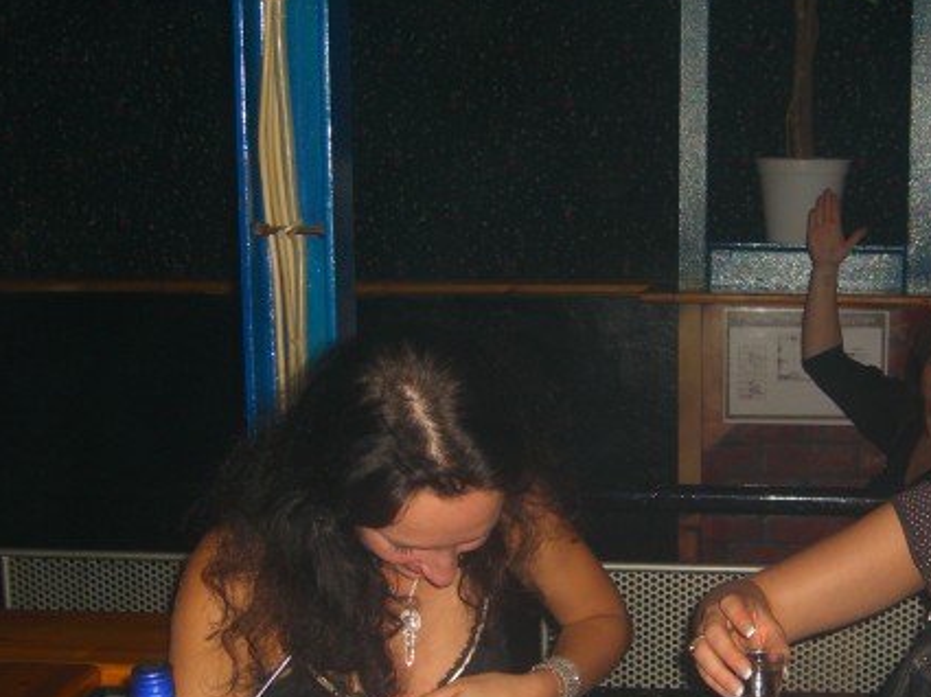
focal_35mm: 65
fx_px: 1747
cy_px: 467
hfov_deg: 29.6
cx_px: 635
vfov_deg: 22.5
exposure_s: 1/60
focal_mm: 9.5
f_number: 3.1
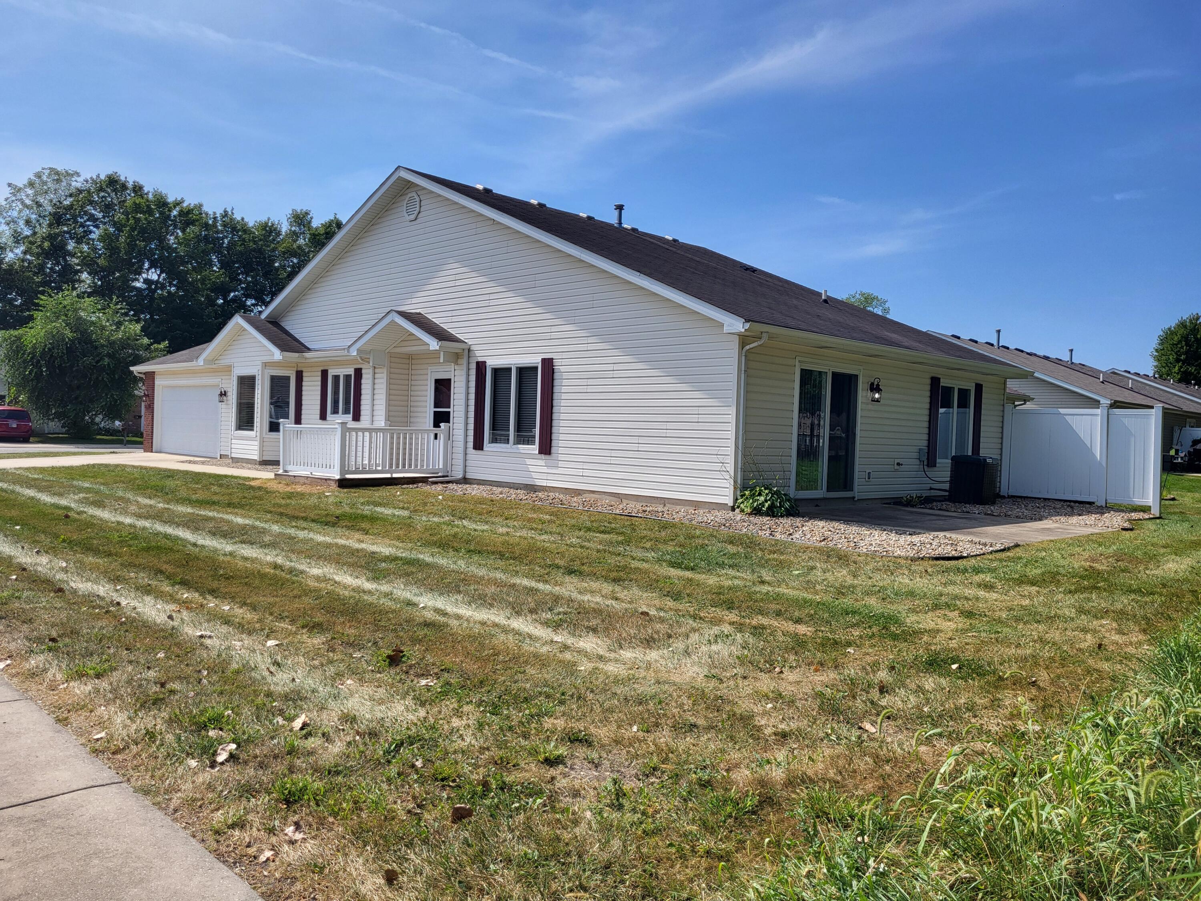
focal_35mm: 26
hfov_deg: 67.3
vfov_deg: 53.1
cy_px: 450
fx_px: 902
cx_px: 600
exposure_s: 1/1789
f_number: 1.8
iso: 40
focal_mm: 5.4
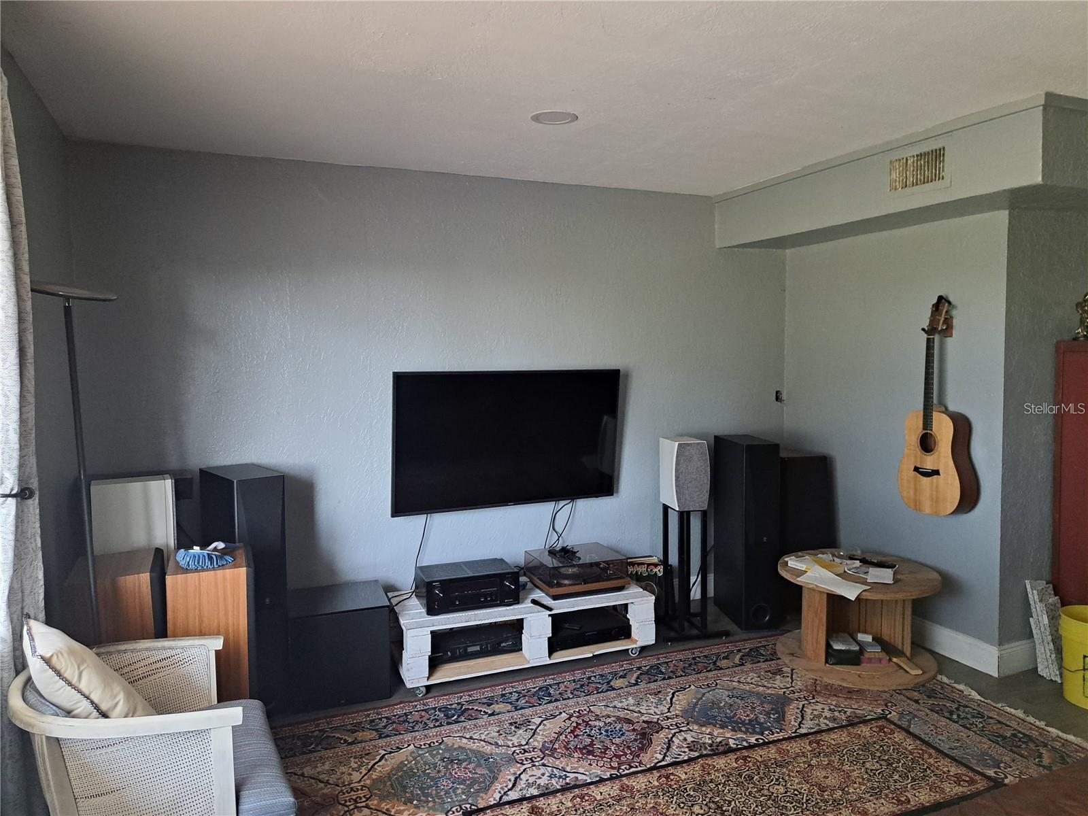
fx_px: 754
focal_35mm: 24
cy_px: 408
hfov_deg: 71.6
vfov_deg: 56.8
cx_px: 544
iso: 400
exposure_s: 1/60
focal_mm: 5.23
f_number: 1.8
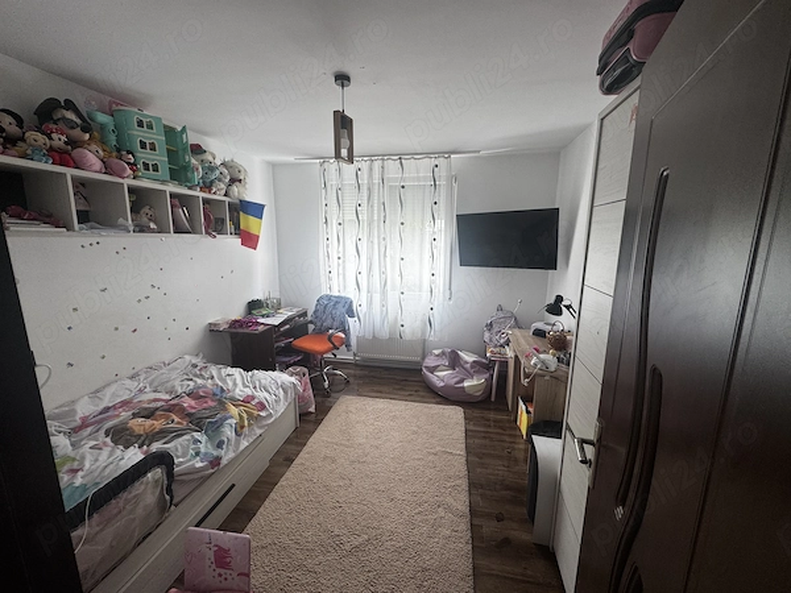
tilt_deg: -10.5
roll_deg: -0.2
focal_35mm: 14
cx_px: 396
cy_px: 296
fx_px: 320
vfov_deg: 85.7
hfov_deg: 102.1
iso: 64
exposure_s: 1/99
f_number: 2.2
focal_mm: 2.22
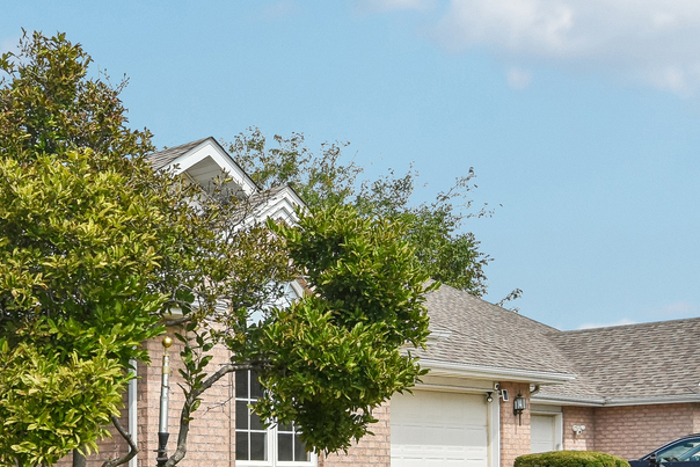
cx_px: 82
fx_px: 1329
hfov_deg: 28.5
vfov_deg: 19.9
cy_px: 295
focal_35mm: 68
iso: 400
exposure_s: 1/1000
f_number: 8
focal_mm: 17
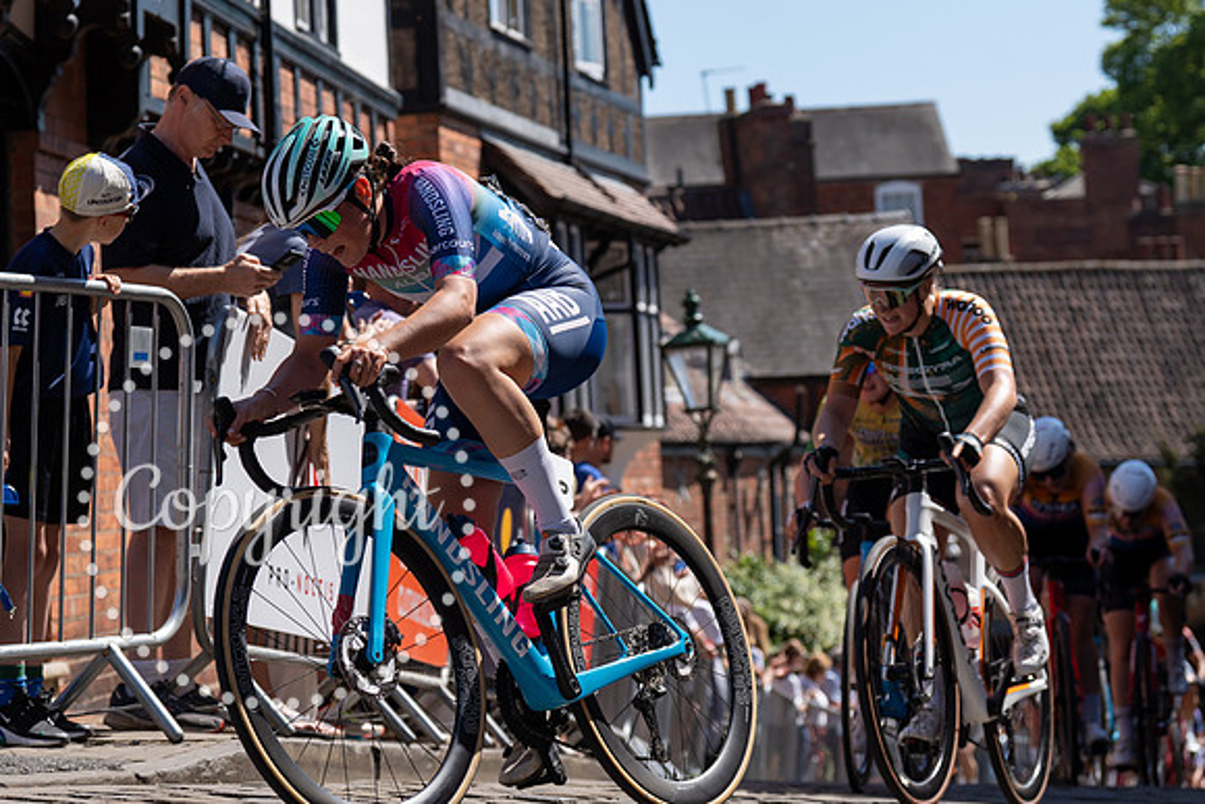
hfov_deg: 19.9
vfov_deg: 13.4
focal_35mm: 102
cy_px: 217
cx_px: 376
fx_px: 3421
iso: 100
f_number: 4
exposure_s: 1/1600
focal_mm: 70
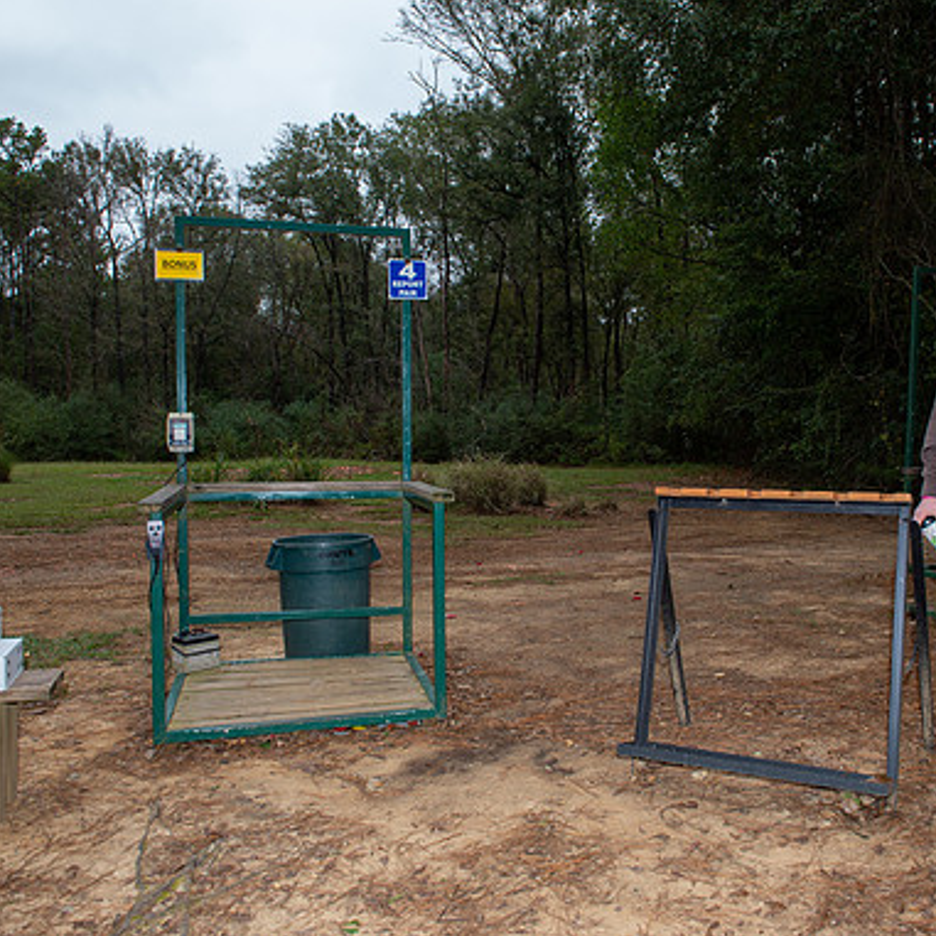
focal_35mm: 31
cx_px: 570
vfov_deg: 52.5
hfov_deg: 52.1
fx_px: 948
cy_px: 464
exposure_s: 1/125
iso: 400
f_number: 5.6
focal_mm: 24
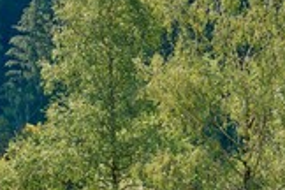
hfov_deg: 19.8
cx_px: 341
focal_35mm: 97
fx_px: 768
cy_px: 230
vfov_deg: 13.7
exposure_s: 1/320
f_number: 3.5
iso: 100
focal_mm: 35
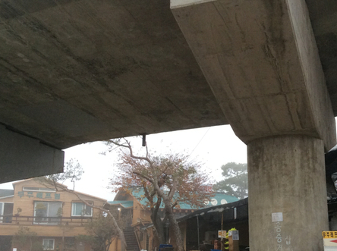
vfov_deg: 27.8
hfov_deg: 36.8
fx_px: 505
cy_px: 167
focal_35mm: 52
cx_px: 197
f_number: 2.4
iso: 64
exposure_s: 1/120
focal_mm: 3.3
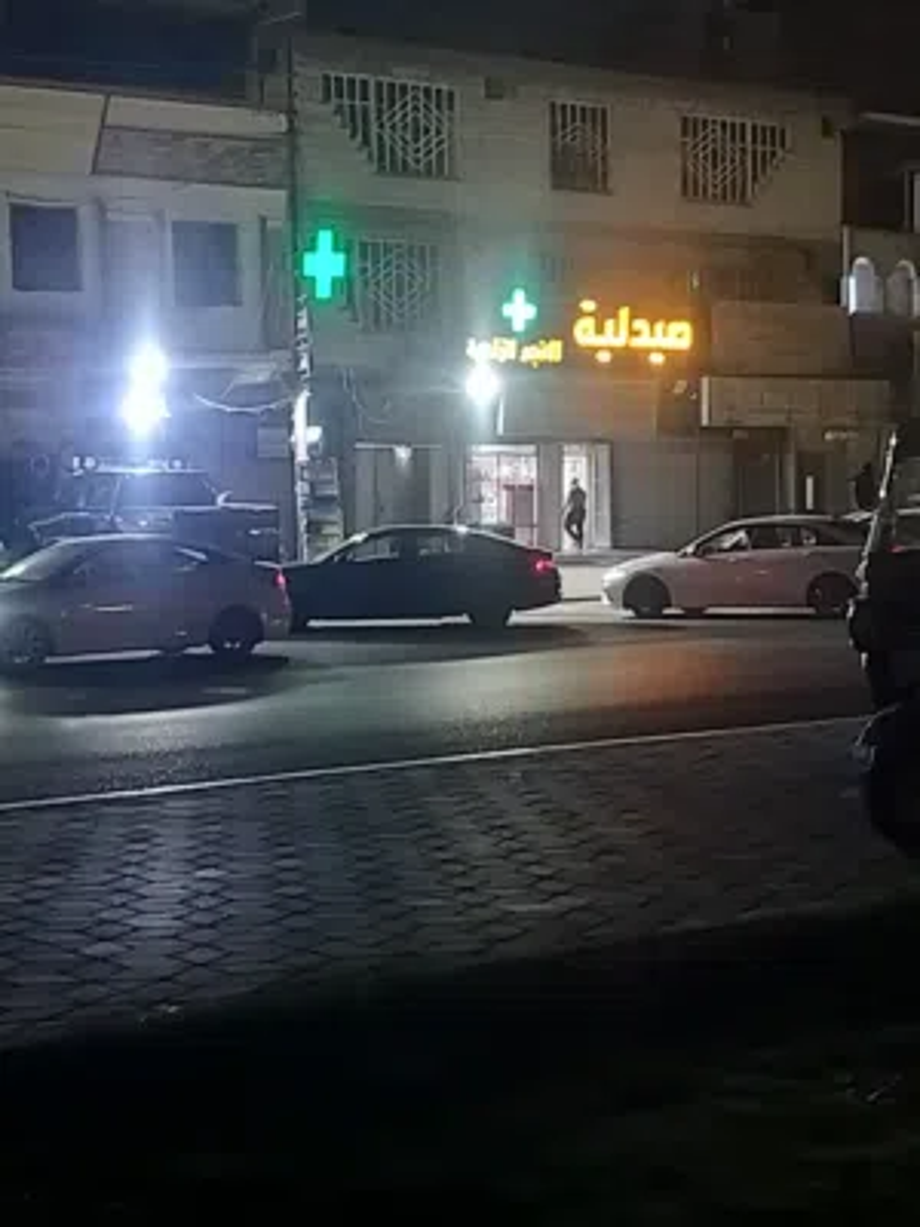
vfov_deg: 65.3
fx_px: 957
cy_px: 614
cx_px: 460
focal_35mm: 27
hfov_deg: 51.4
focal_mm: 3.93
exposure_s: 1/25
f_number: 1.7
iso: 400
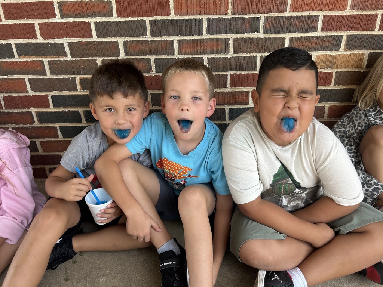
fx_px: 288
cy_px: 144
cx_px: 192
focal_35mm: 26
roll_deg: +2.4
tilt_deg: -26.3
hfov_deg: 67.3
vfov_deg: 53.1
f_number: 1.5
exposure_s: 1/526
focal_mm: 5.7
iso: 50
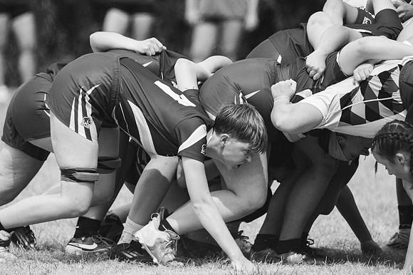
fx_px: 11430
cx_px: 184
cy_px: 123
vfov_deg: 1.4
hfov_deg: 2.1
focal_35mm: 997
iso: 220
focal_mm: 600
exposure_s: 1/1000
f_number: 6.3
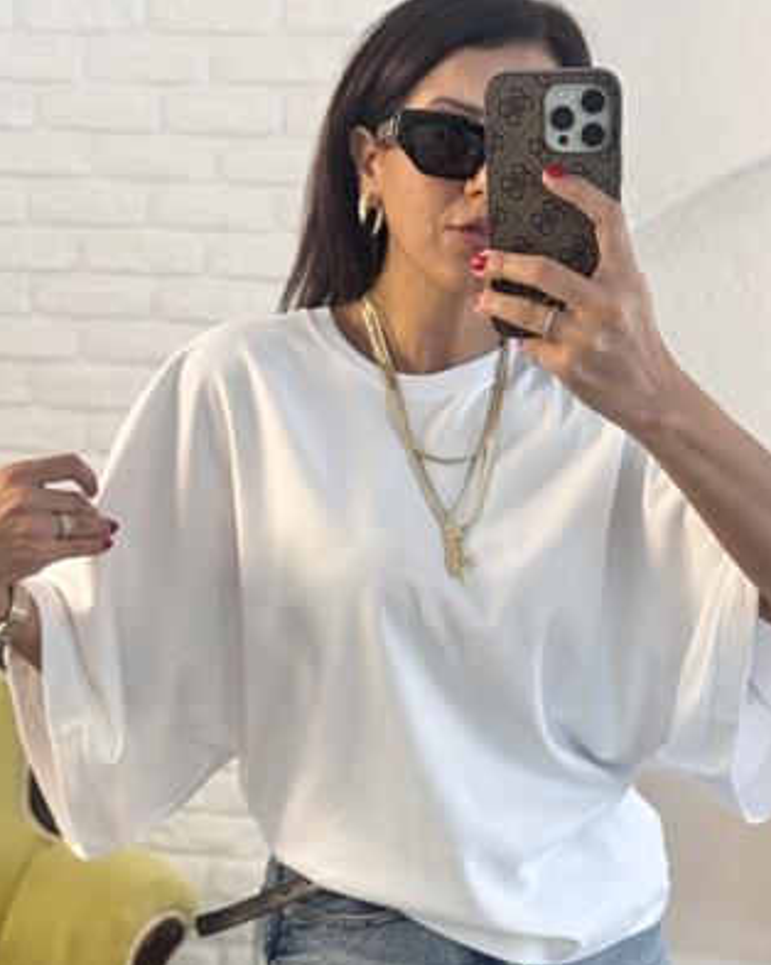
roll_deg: -1.7
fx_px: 1770
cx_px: 432
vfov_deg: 30.3
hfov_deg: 24.6
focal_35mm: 62
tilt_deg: -20.9
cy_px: 616
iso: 100
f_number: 1.78
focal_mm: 6.76
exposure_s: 1/108
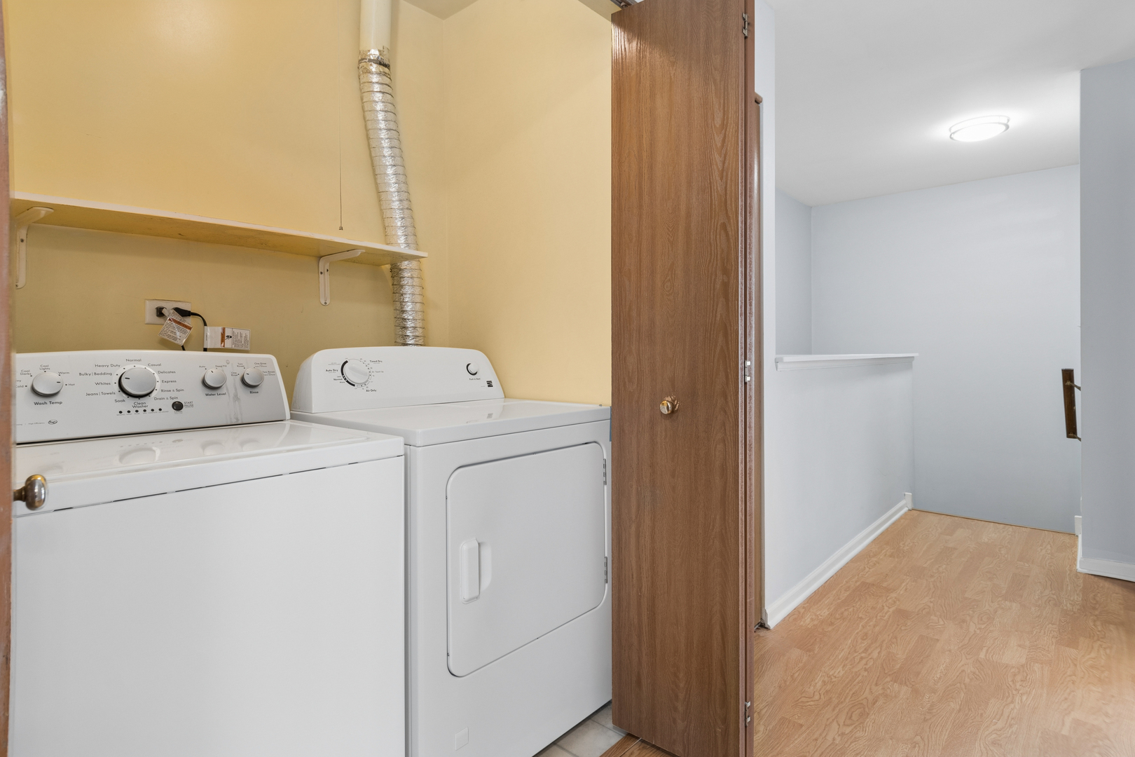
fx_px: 567
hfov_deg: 90.0
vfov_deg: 67.4
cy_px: 378
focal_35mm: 18
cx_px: 568
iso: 320
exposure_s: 1/10
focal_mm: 12
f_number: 8
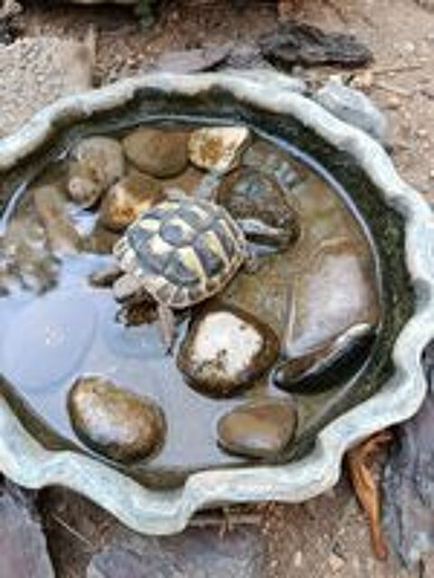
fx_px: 401
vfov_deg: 71.6
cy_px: 289
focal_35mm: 24
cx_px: 217
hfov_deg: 56.8
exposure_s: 1/100
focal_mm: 5.24
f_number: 1.7
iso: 247
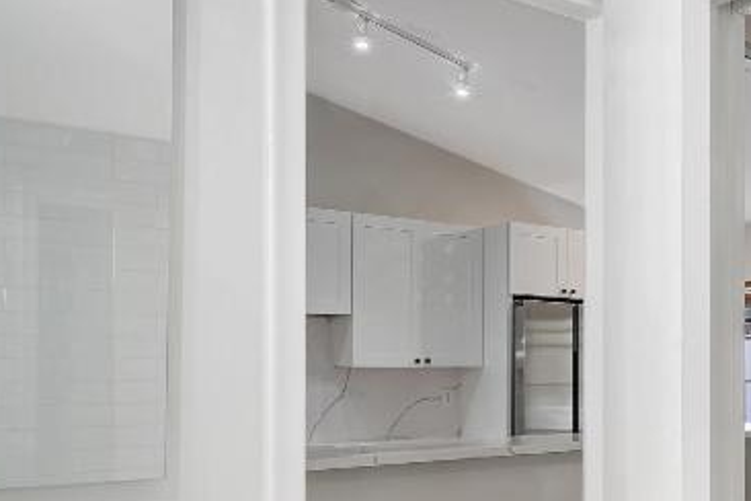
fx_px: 855
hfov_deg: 45.1
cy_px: 392
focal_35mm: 41
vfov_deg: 31.9
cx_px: 598
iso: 250
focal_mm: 13
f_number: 16
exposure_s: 1/3.33
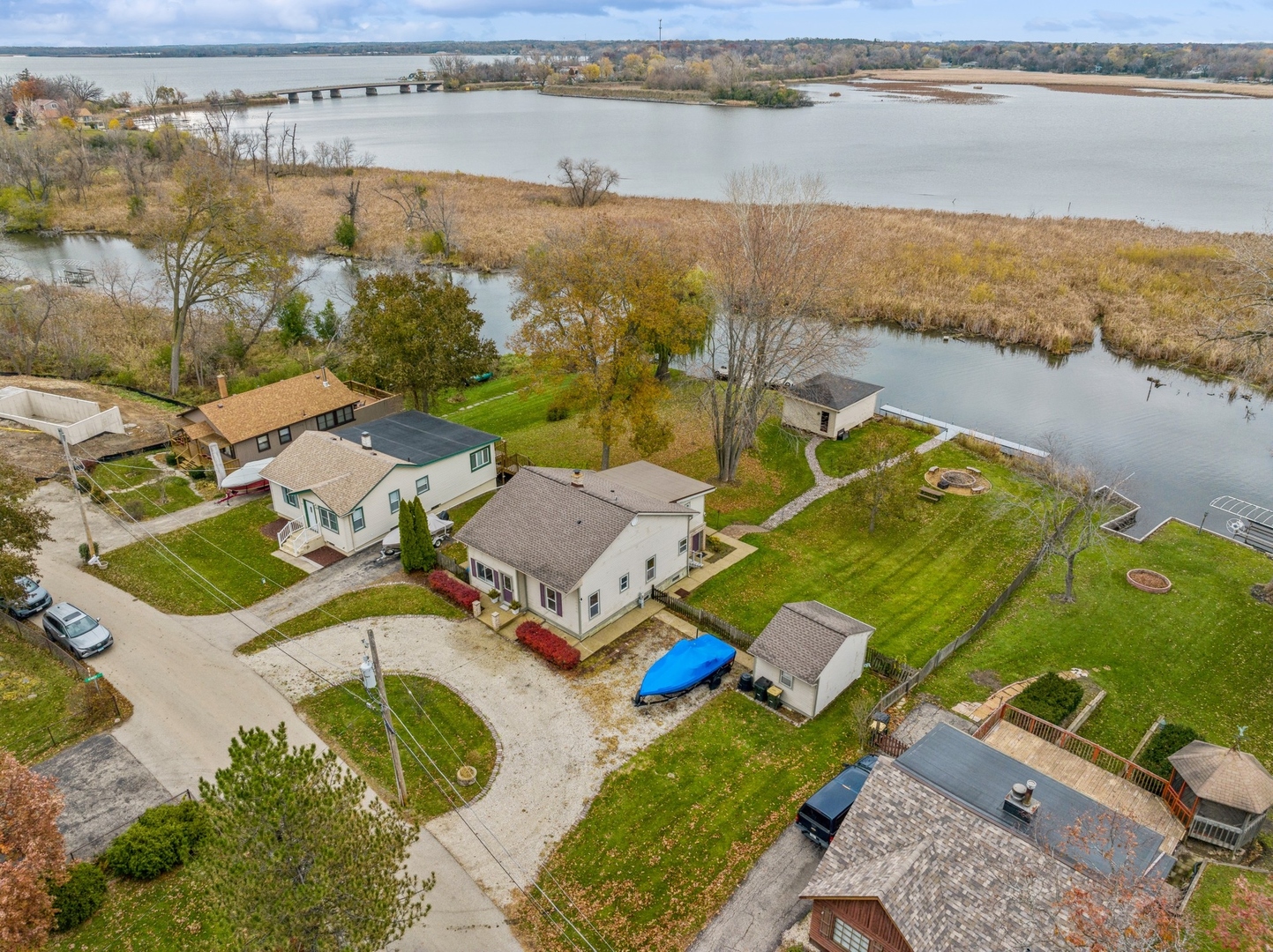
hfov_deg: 71.6
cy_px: 476
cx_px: 636
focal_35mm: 24
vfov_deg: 56.8
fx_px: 882
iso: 100
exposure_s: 1/60
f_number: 5.6
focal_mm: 12.29
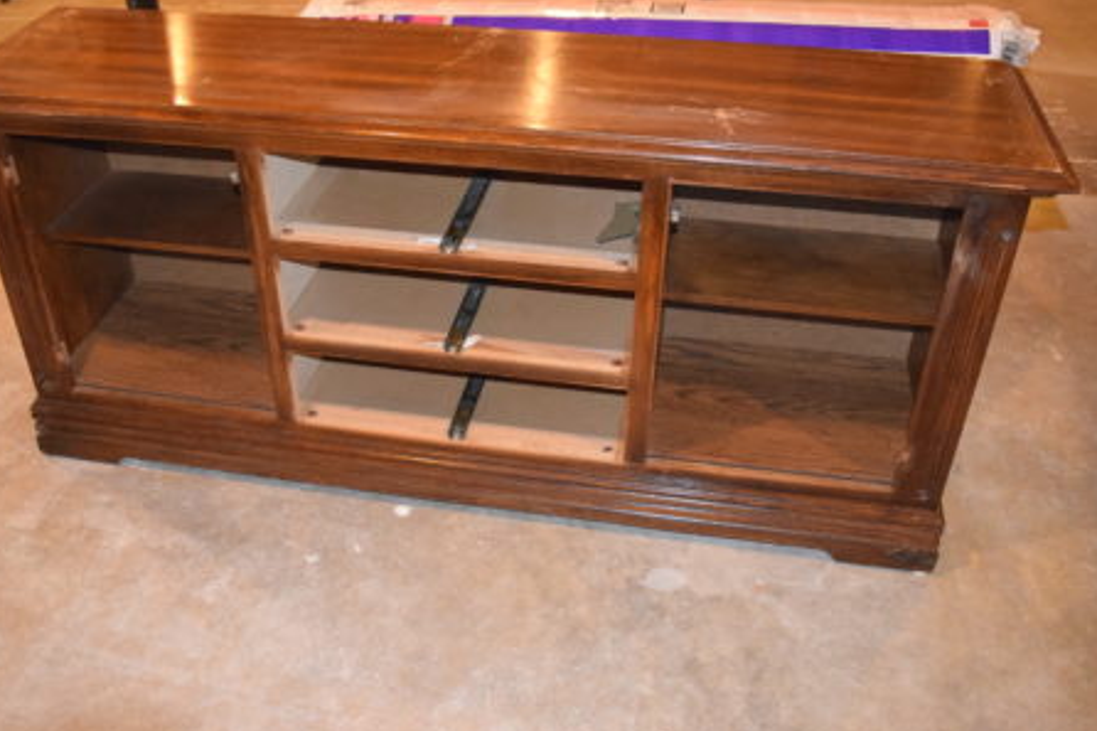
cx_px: 502
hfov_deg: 51.8
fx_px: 1127
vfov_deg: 35.9
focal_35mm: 37
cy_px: 348
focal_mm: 22
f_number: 4.5
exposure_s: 1/100
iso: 6400
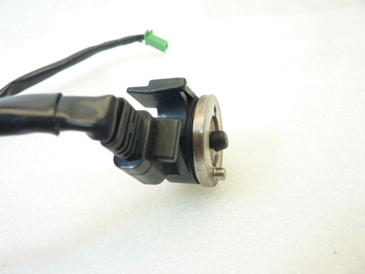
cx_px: 182
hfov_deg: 69.4
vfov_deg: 54.9
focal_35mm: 25
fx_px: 264
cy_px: 137
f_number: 3.3
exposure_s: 1/15
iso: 80
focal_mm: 4.1
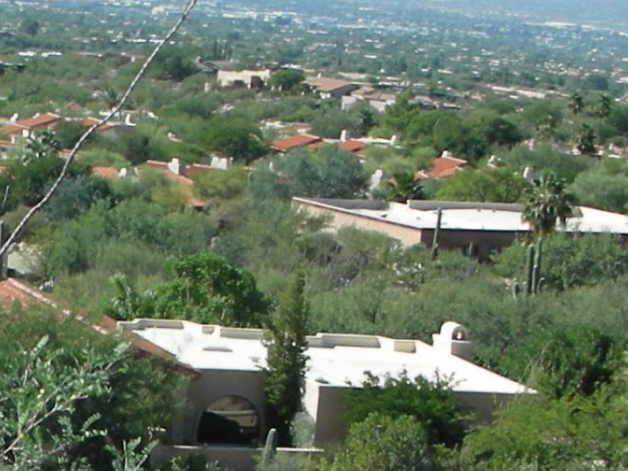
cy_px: 426
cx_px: -219
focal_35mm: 146
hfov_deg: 13.0
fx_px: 2648
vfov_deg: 10.1
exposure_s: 1/74
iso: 50
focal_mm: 5.8
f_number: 8.5
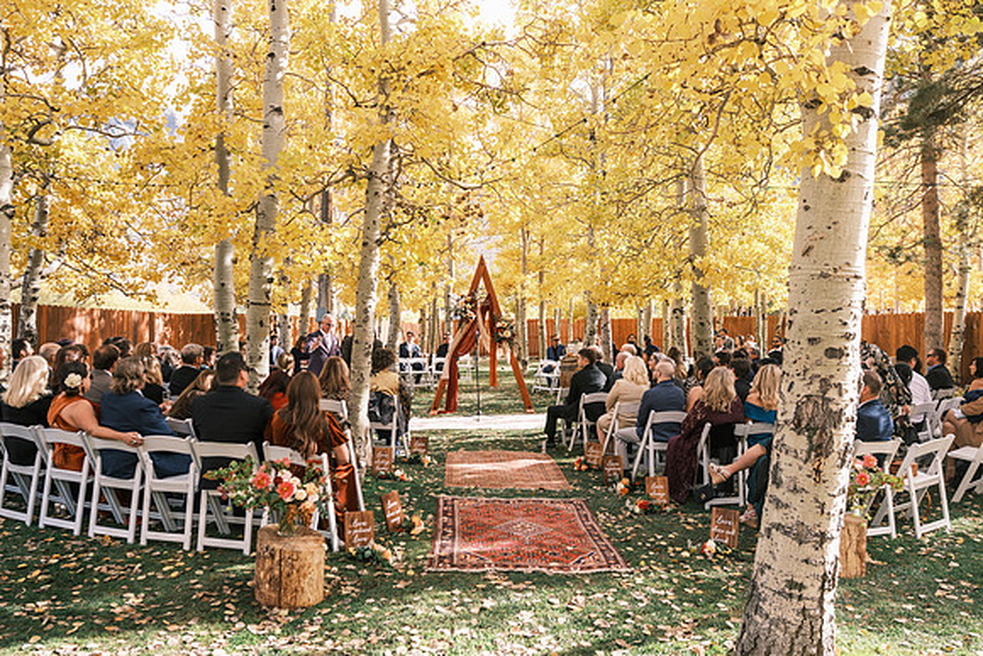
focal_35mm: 27
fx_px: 737
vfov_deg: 48.0
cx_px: 492
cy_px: 328
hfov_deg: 67.4
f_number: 2.8
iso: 160
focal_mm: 18
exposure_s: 1/500
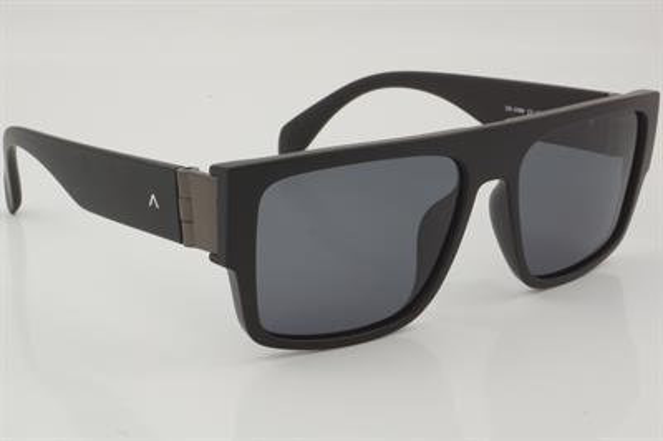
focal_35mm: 75
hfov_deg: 27.0
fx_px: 1380
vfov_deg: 18.2
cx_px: 332
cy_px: 220
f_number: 32
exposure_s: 1/3
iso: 100
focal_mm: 50
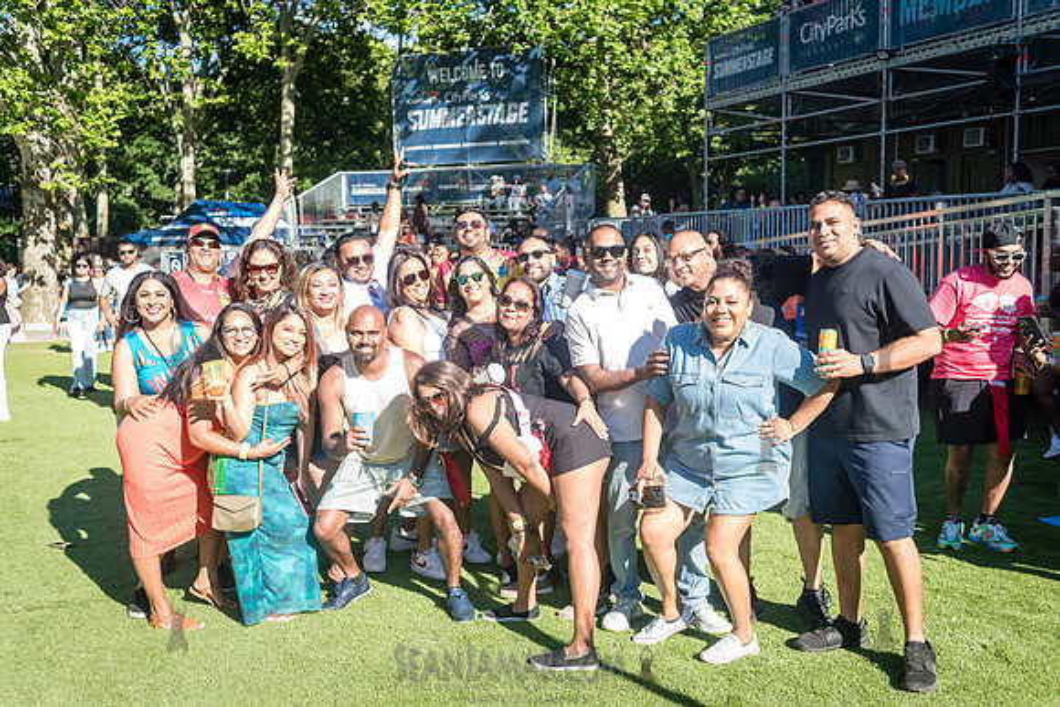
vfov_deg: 37.9
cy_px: 354
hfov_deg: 54.4
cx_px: 530
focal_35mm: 35
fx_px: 1031
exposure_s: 1/4000
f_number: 3.5
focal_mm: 35
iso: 1250
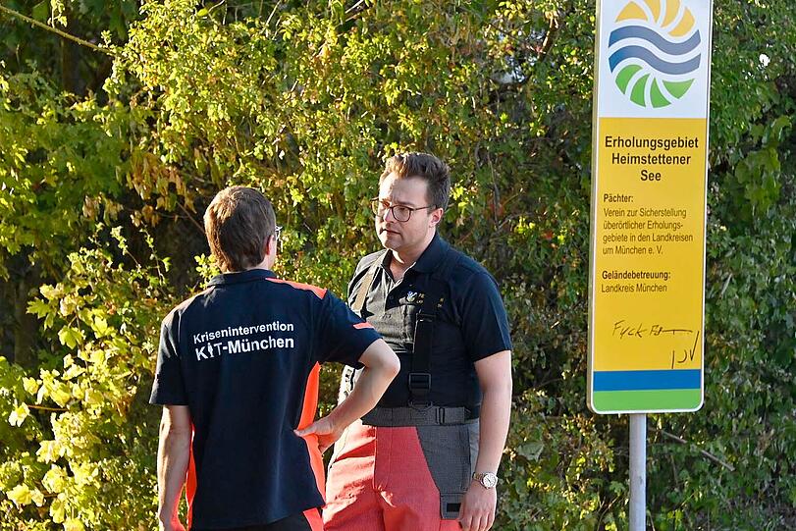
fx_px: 2698
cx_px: 398
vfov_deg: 11.2
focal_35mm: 122
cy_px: 266
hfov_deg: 16.8
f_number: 5.6
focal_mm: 122
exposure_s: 1/1000
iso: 1000
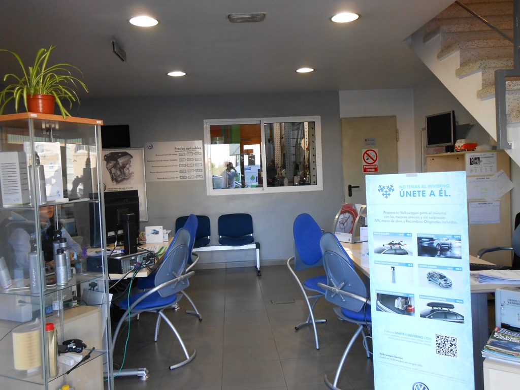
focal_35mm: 30
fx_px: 451
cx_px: 260
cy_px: 195
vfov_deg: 46.8
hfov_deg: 60.0
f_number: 3.8
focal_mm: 5.3
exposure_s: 1/30
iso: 250
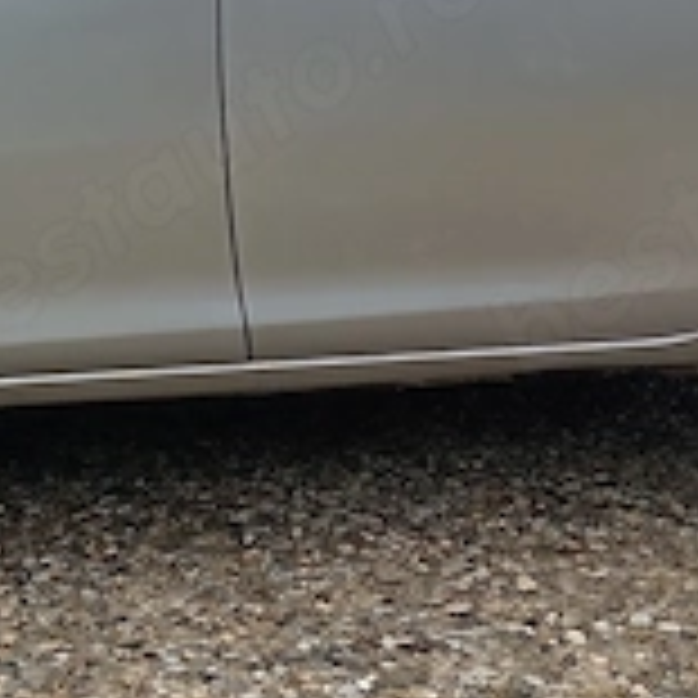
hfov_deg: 18.3
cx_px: -43
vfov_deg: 18.8
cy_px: 214
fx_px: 2099
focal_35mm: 92
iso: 102
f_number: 1.8
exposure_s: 1/100
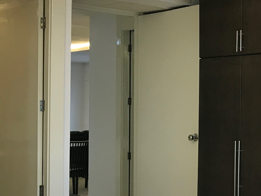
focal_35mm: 76
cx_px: 273
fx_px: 573
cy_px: 109
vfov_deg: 19.4
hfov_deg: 24.3
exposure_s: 1/33
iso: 25
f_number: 1.8
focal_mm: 3.99
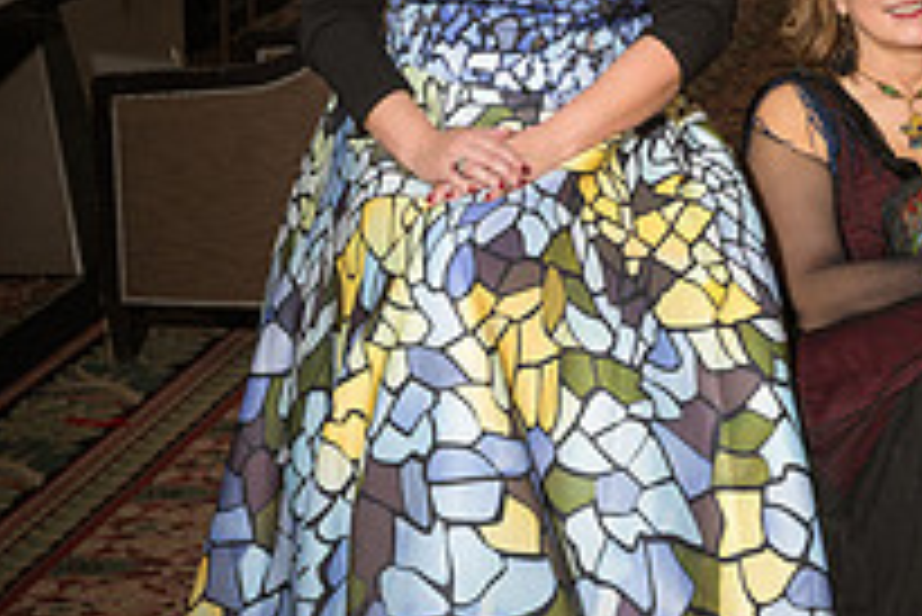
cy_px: 96
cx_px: 1127
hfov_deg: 13.2
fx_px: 3870
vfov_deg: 9.1
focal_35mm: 151
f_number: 9
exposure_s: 1/160
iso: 100
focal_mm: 50
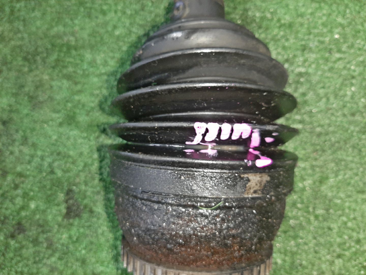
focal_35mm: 26
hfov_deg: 67.3
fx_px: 275
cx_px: 183
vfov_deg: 53.1
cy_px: 138
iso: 170
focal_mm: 3.93
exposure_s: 1/33
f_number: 1.7
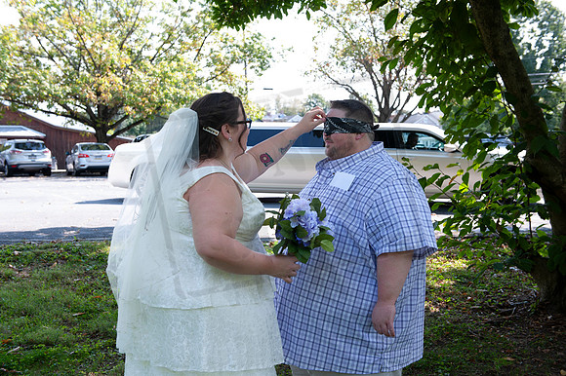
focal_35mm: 44
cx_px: 283
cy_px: 188
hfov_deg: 44.5
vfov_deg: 30.5
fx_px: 691
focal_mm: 44
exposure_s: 1/125
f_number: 5.6
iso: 100
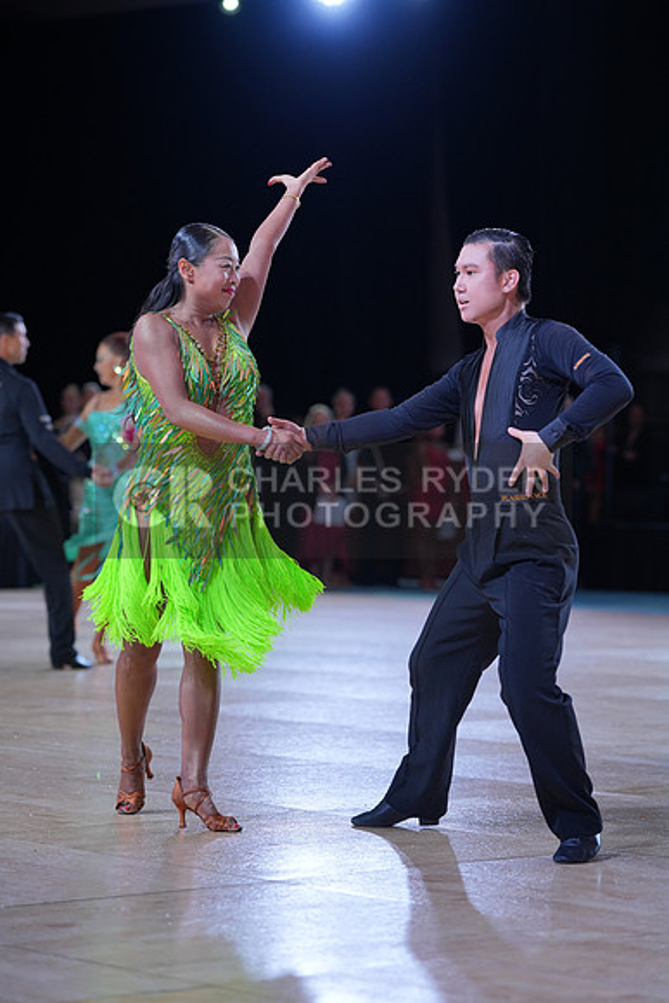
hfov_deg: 11.7
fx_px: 3259
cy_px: 502
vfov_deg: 17.5
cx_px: 334
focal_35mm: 117
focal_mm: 117
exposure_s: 1/400
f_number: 3.2
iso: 320
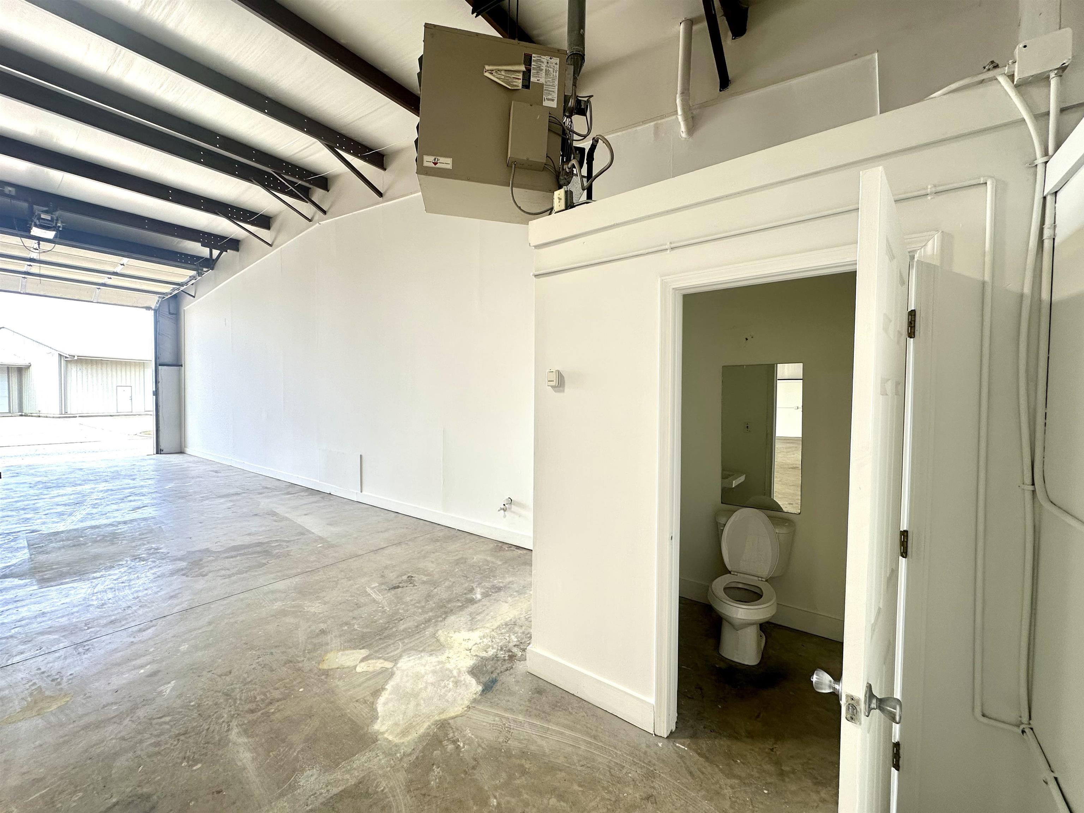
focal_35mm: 14
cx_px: 542
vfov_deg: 85.7
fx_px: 438
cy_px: 406
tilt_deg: -1.9
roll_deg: -0.5
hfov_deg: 102.1
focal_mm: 2.22
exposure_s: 1/99
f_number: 2.2
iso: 50
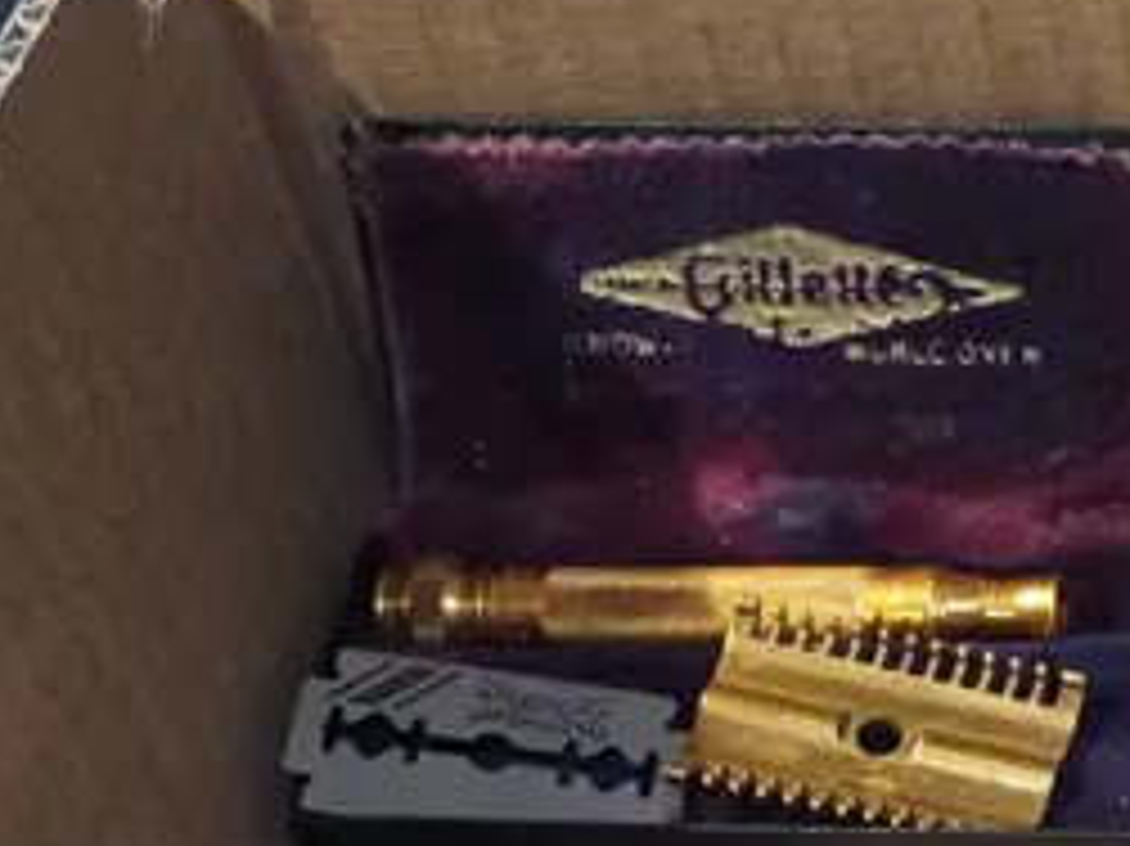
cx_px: 2075
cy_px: 796
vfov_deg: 10.0
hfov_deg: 12.2
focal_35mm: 147
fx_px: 4796
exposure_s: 1/60
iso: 2000
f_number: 5.6
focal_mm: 18
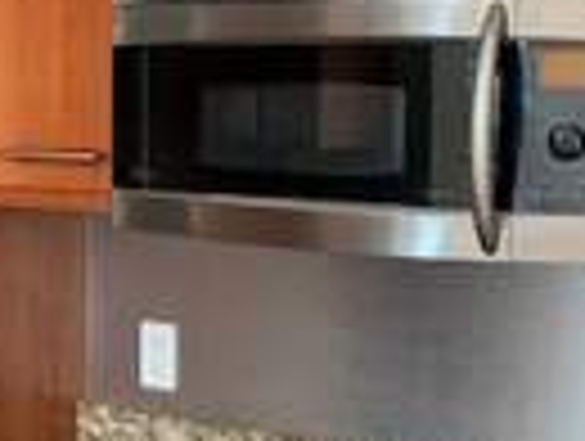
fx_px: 1744
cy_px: 274
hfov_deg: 18.9
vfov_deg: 14.4
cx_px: 112
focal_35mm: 103
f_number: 1.8
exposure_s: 1/120
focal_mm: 3.99
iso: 80
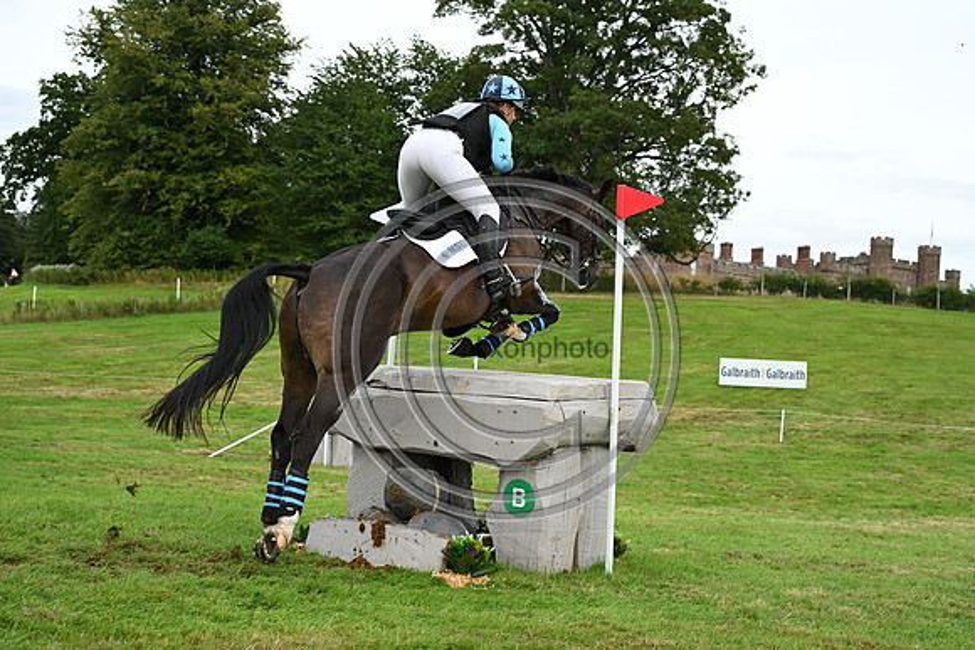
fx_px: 1300
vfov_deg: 28.1
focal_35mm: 48
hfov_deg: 41.1
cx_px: 488
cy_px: 325
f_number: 4.5
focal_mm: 48
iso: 560
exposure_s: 1/1250
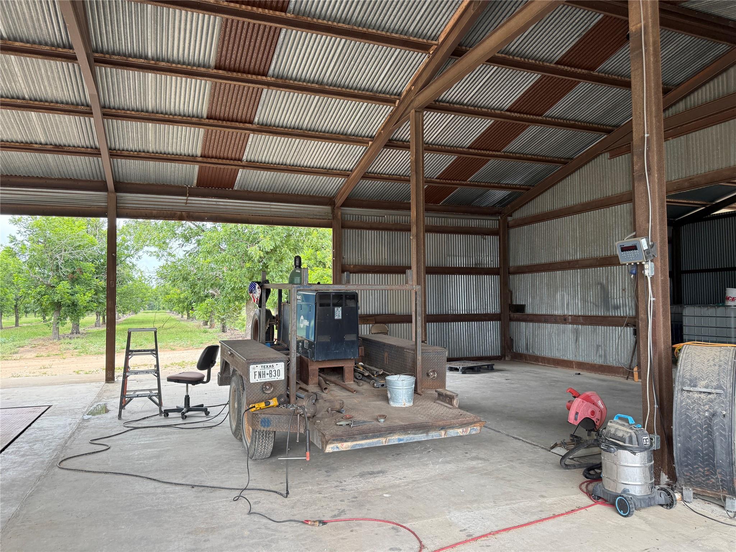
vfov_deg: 56.8
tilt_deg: +3.6
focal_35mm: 24
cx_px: 368
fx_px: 510
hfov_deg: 71.6
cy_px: 276
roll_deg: +0.9
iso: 100
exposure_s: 1/387
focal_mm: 6.76
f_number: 1.78
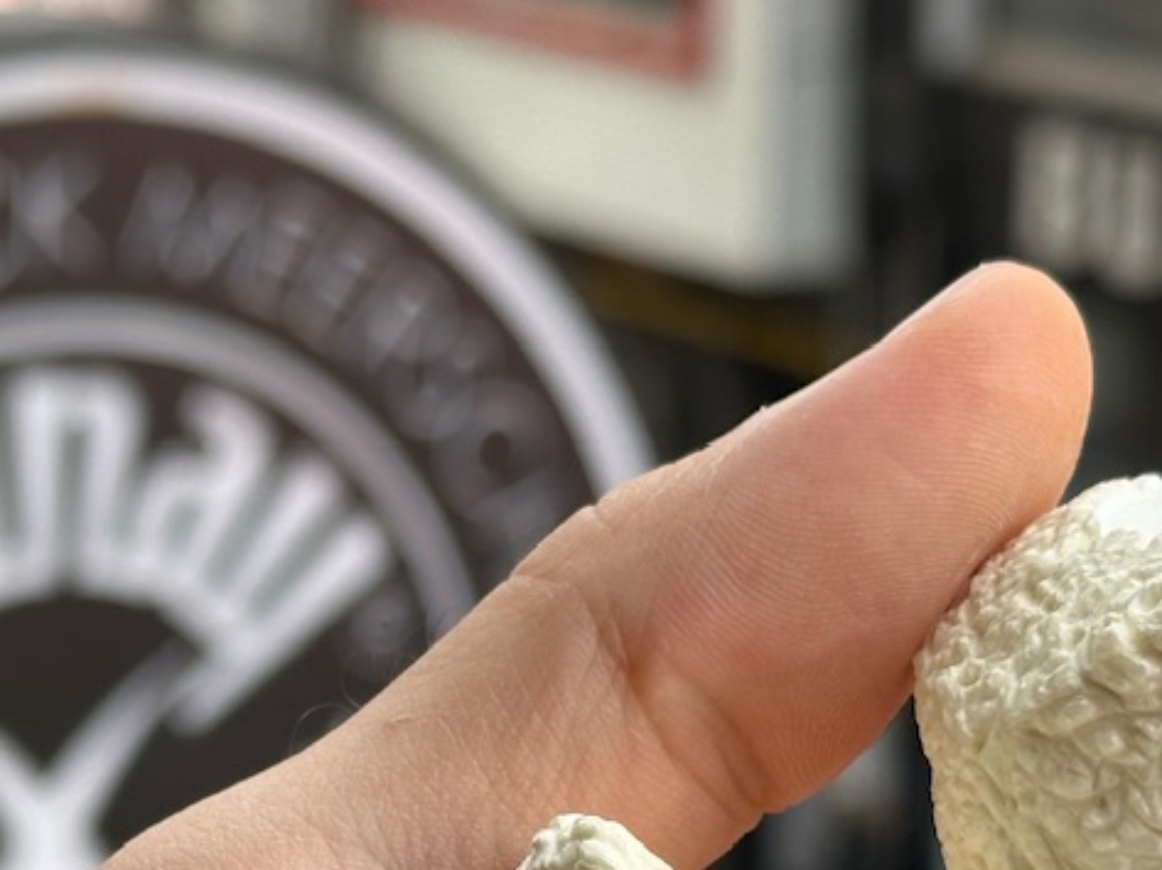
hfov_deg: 15.2
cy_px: 936
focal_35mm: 130
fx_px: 4361
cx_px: 430
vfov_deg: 11.2
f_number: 1.78
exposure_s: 1/756
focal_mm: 6.86
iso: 64
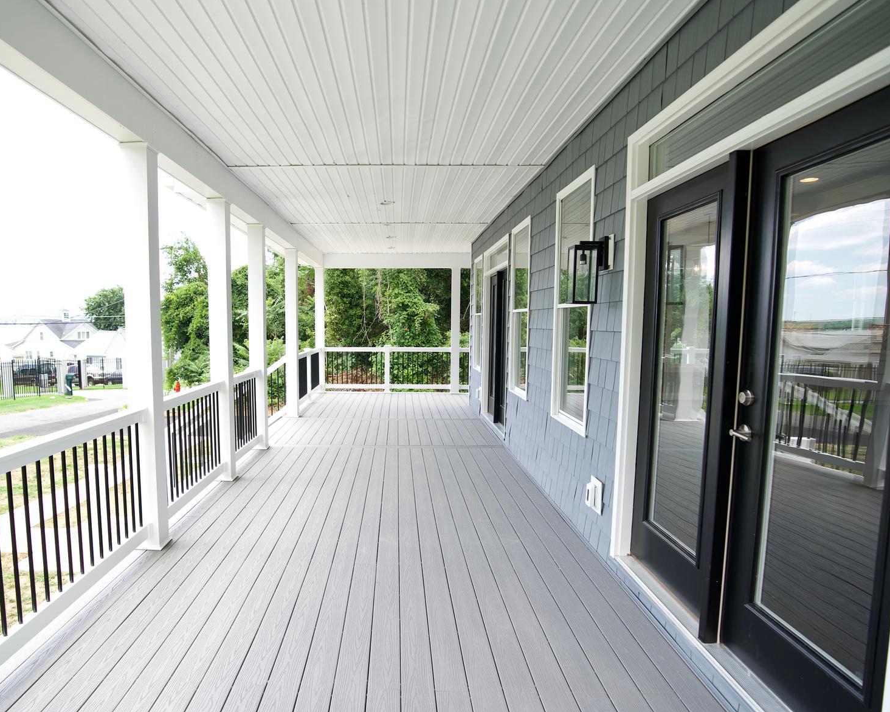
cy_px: 383
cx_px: 366
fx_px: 553
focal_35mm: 21
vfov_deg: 65.4
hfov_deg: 76.9
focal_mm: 16
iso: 250
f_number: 3.2
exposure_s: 1/320
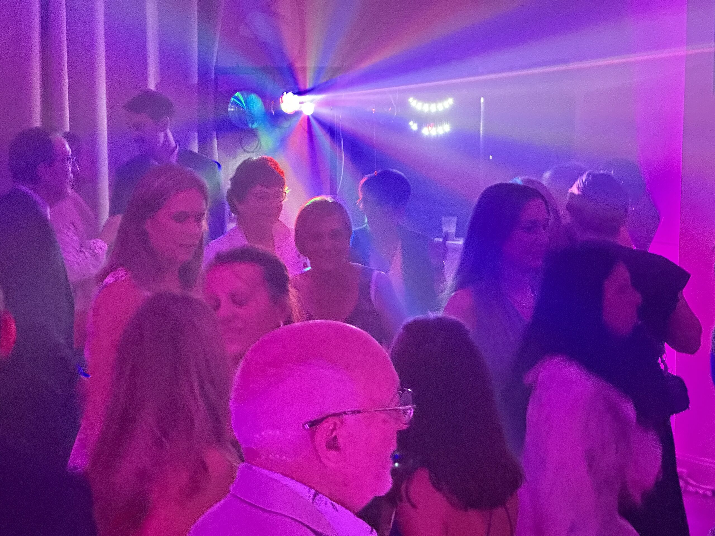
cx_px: 358
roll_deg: -0.7
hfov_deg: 25.3
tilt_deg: -7.1
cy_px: 268
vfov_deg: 19.1
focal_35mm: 77
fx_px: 1590
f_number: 2.8
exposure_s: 1/29
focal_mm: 9
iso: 1600
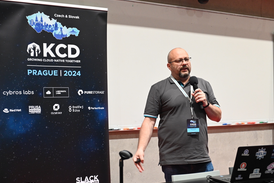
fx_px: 434
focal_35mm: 57
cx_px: 138
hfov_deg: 35.1
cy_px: 92
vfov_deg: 23.8
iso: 3200
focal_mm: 56
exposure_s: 1/125
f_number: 3.3
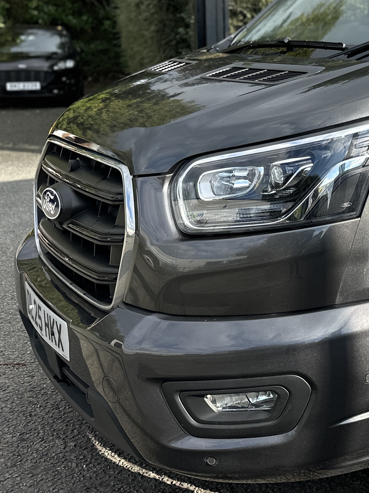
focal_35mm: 56
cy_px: 127
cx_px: 524
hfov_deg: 22.3
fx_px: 796
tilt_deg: -5.4
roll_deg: +0.2
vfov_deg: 33.7
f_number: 1.78
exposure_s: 1/2353
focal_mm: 6.86
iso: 80
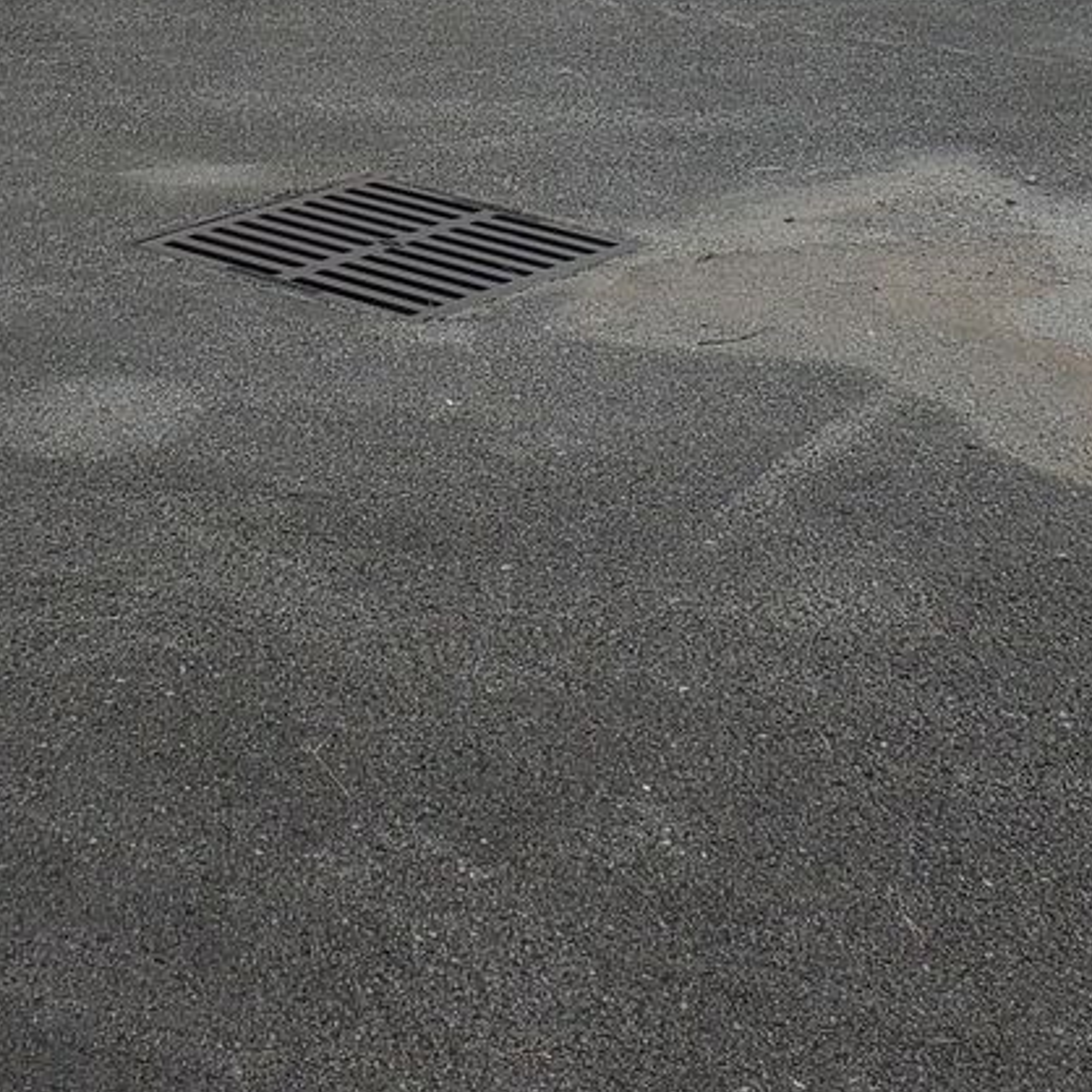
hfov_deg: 22.7
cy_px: -302
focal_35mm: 75
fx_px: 2677
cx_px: 219
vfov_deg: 21.1
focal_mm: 4.3
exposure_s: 1/626
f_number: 2.4
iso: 50
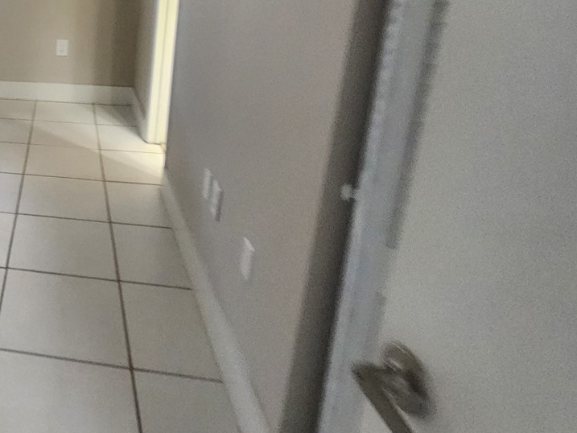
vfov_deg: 44.9
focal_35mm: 29
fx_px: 483
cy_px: 64
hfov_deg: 45.8
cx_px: -59
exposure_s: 1/30
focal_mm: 2.2
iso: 320
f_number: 2.2
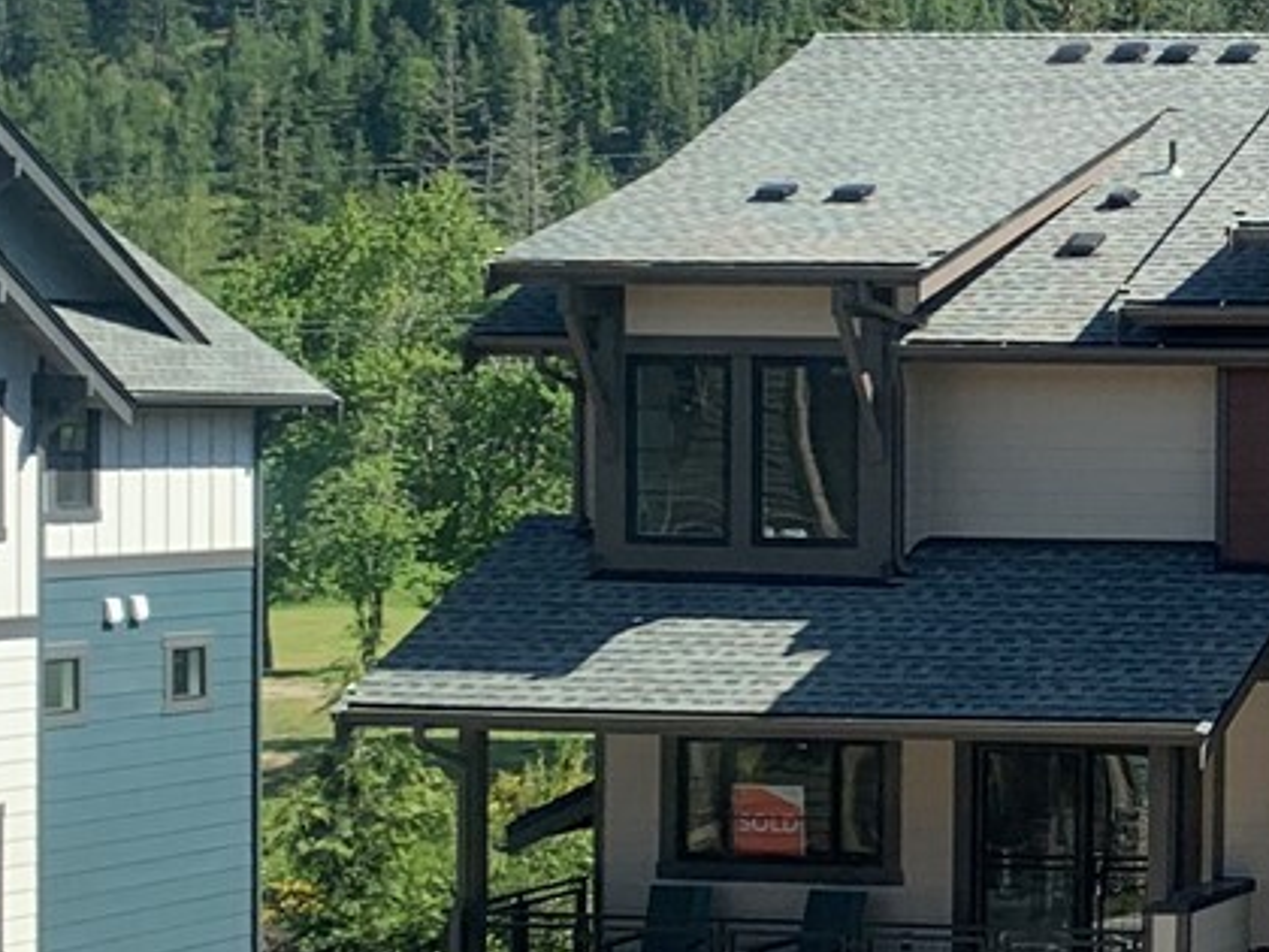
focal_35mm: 99
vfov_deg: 14.9
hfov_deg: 17.8
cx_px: 1894
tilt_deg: -2.4
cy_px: 517
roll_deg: -0.6
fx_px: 3629
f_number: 1.8
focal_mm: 4.25
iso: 25
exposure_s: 1/962
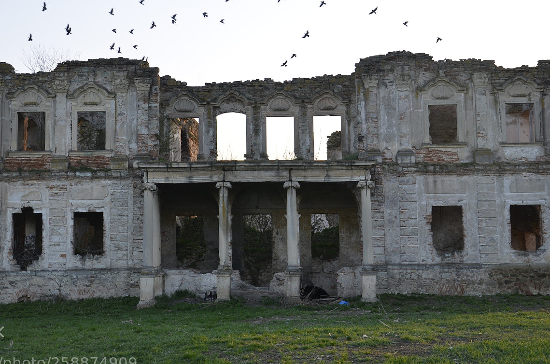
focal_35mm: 59
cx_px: 270
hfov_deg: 34.0
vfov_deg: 22.8
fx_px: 899
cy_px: 145
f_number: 5.6
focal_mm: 28
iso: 200
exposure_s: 1/125
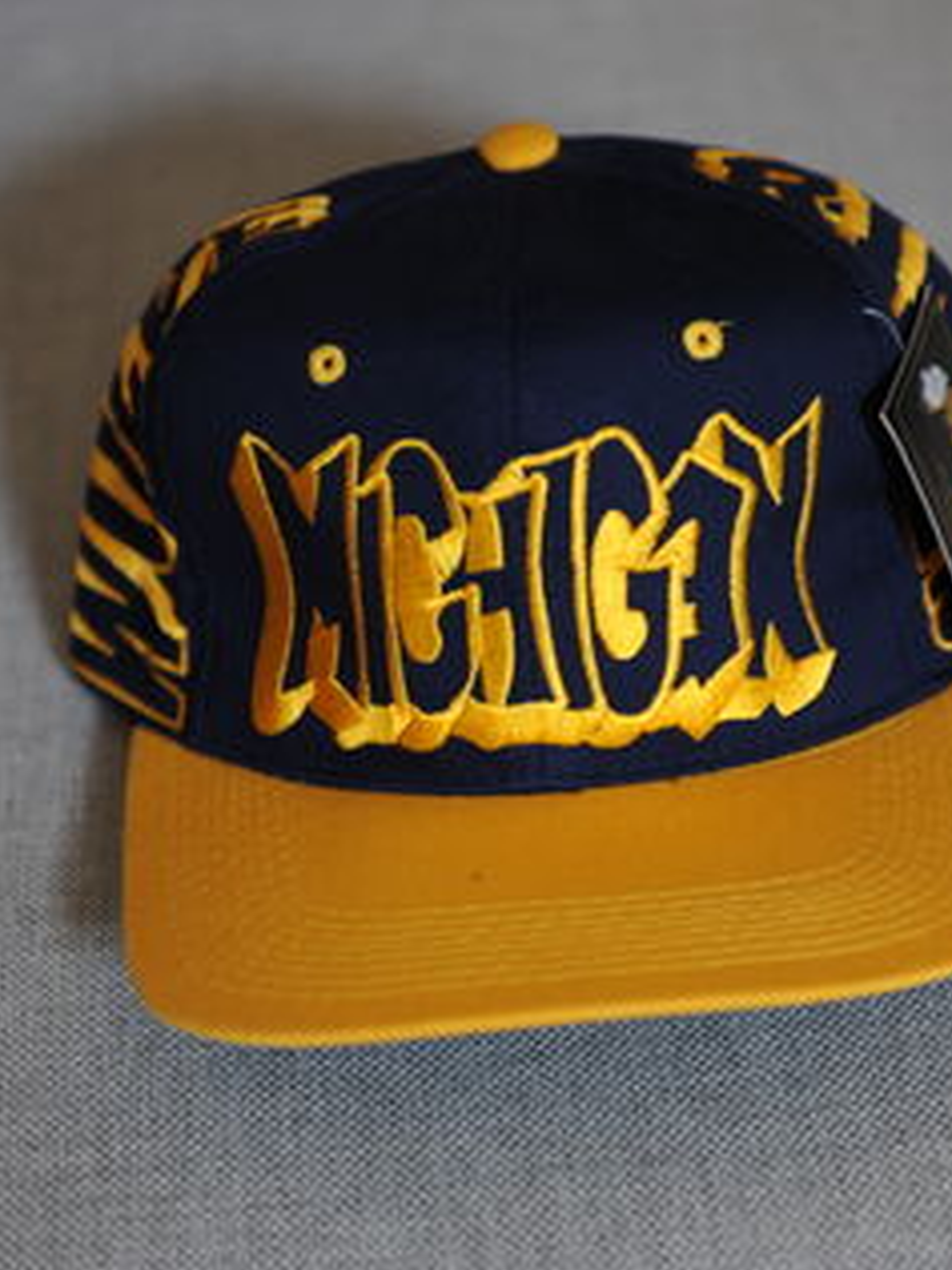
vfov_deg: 19.3
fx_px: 3740
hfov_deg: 14.5
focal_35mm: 102
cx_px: 562
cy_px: 637
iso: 200
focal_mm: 70
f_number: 2.8
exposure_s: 1/13
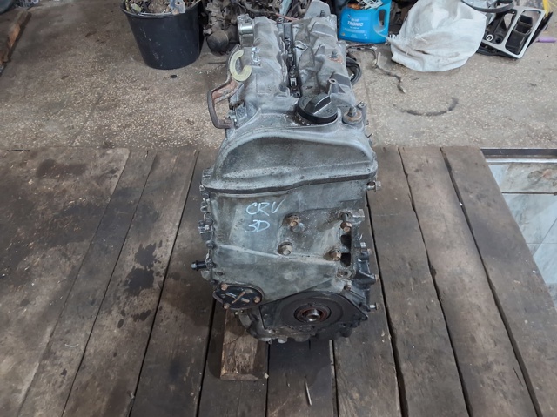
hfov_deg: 67.3
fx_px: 418
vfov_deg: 53.0
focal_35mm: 26
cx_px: 278
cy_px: 208
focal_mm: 3.98
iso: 800
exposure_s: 1/24
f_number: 1.8
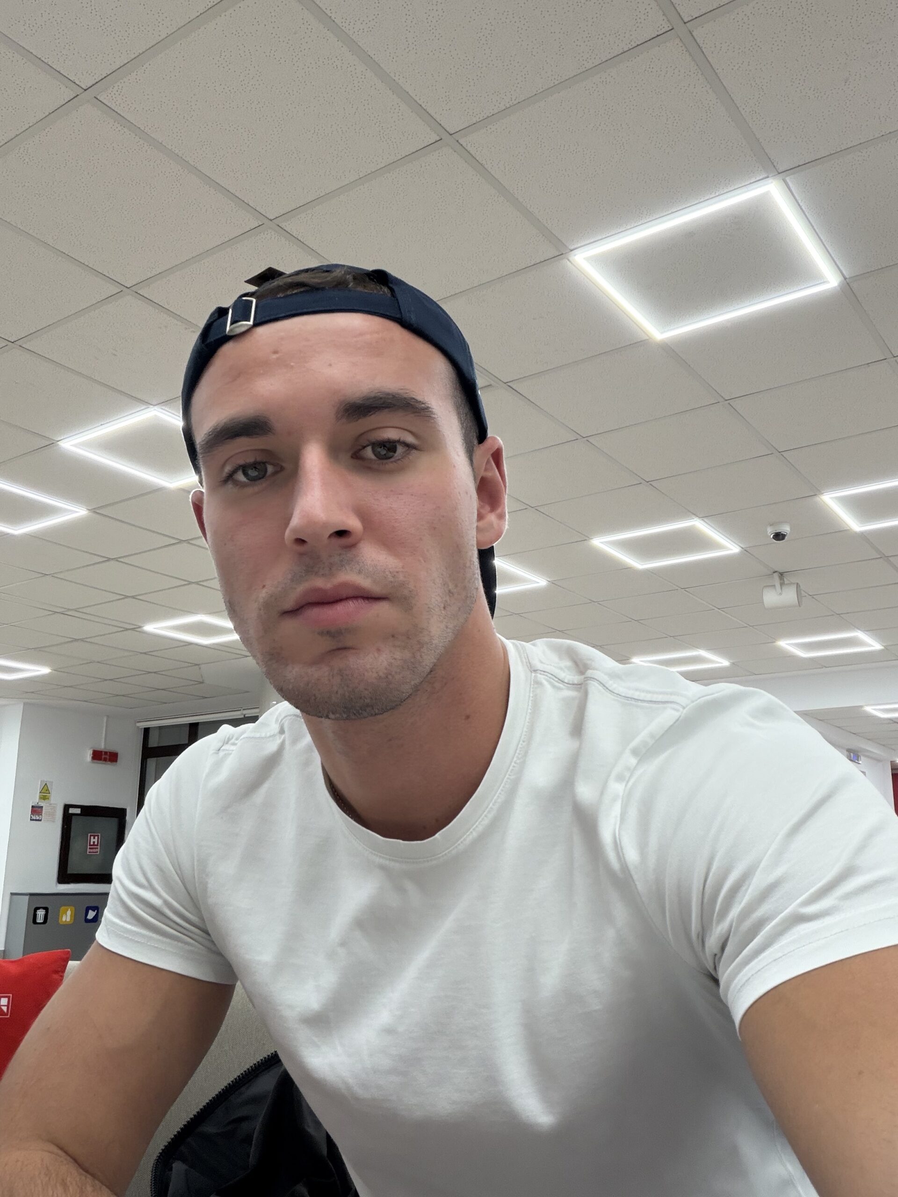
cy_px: 598
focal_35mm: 30
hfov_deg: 46.8
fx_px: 1038
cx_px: 449
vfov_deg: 60.0
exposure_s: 1/50
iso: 80
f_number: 1.9
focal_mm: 2.71
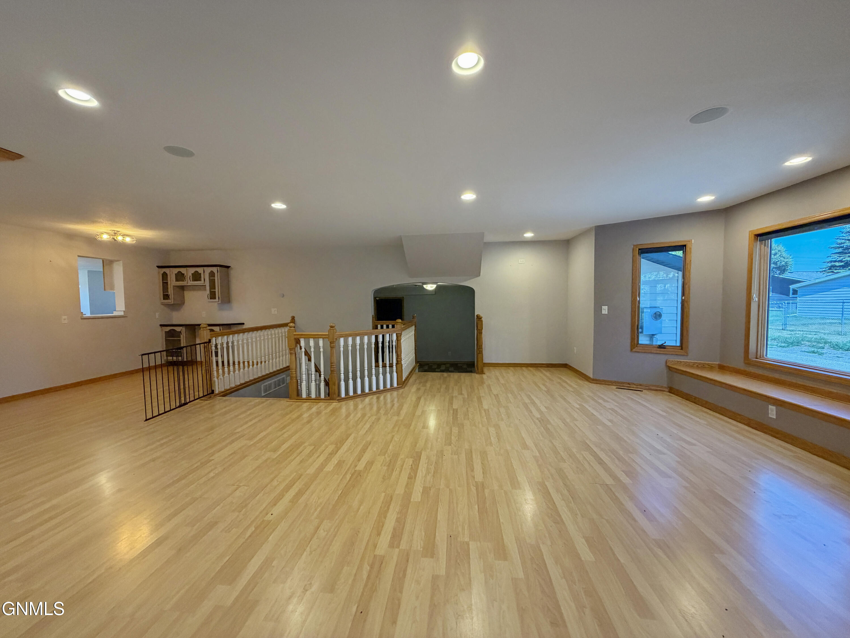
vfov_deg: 85.7
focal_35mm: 14
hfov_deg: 102.1
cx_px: 425
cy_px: 319
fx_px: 344
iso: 320
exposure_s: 1/60
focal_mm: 2.22
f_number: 2.2
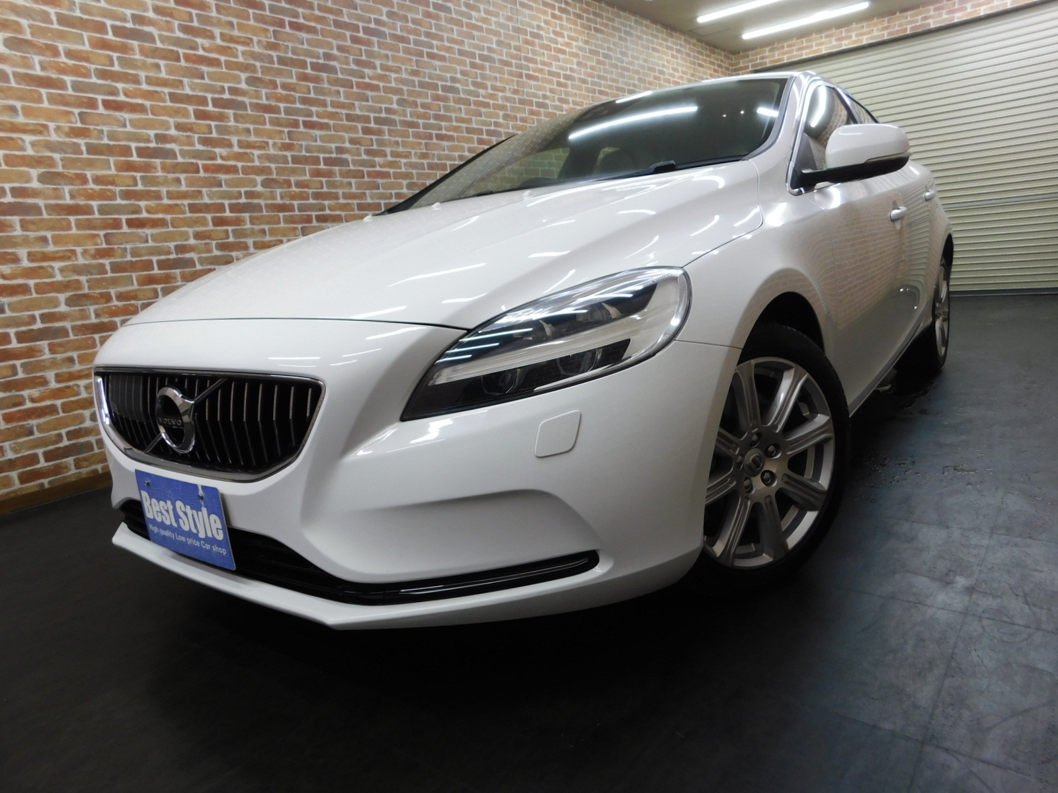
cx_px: 529
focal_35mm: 23
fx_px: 703
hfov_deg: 73.9
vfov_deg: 58.9
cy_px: 396
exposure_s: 1/30
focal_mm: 4
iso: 125
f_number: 3
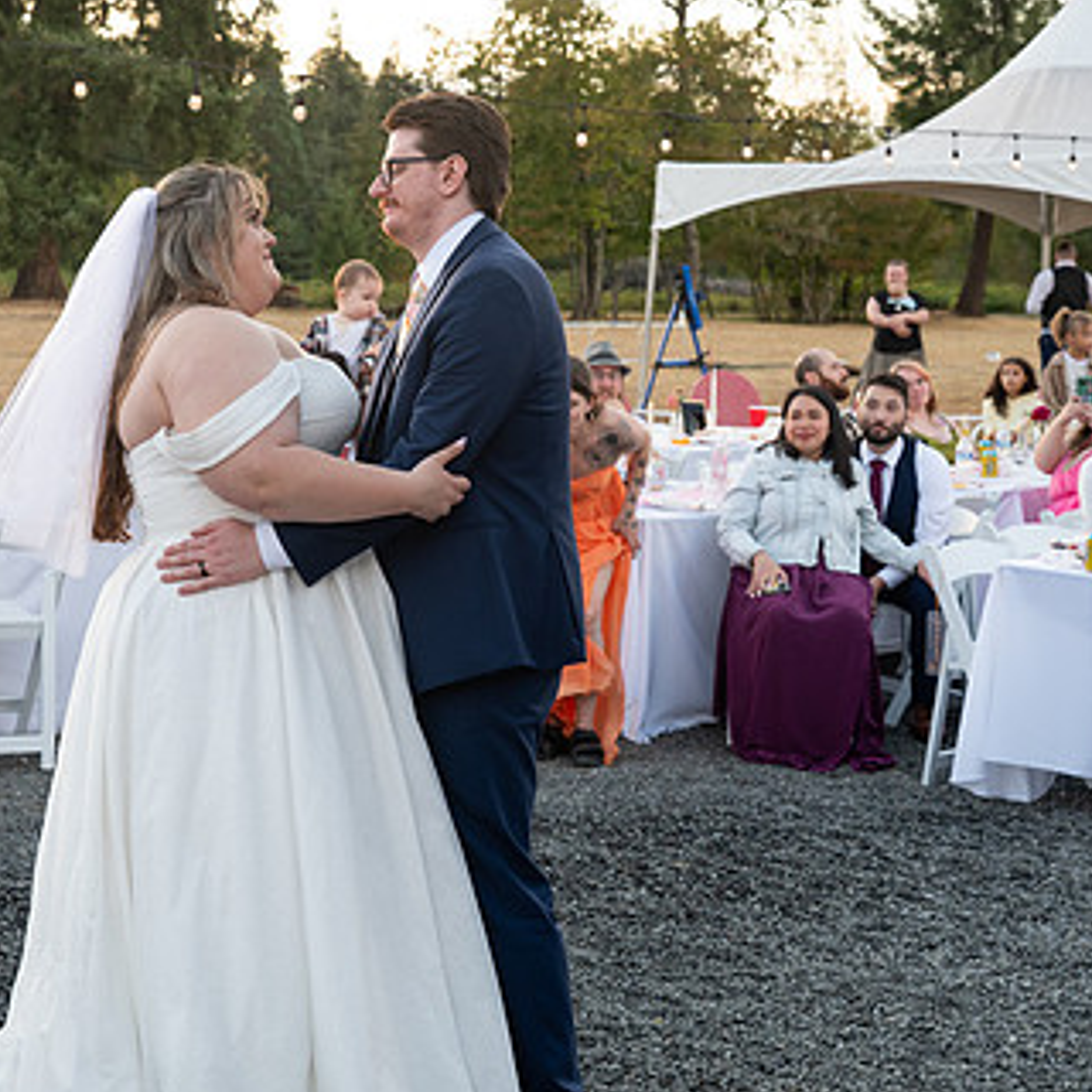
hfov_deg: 23.2
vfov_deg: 23.3
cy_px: 483
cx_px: 351
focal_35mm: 74
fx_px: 2641
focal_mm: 48
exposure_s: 1/160
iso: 800
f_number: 5.6
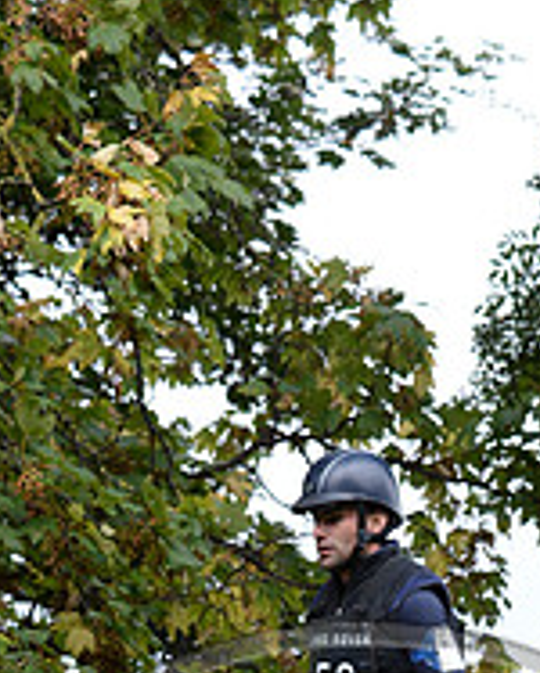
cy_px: 1022
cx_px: 364
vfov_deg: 4.9
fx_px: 7818
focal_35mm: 392
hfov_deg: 4.0
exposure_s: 1/800
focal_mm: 135
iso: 1000
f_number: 6.3
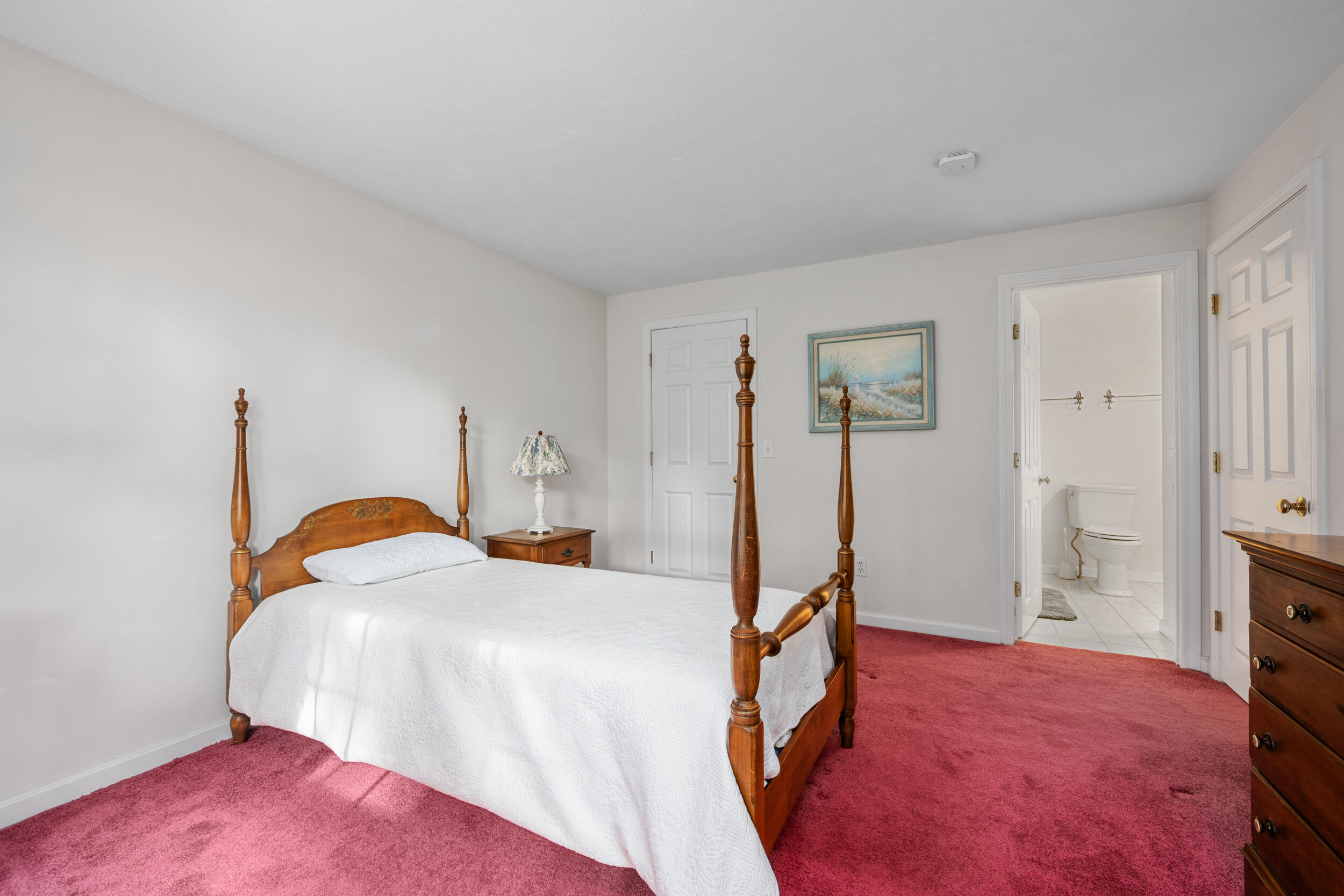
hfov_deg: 100.4
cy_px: 448
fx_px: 560
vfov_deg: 77.3
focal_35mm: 15
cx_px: 672
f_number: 8
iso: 320
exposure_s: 1/1.67
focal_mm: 15
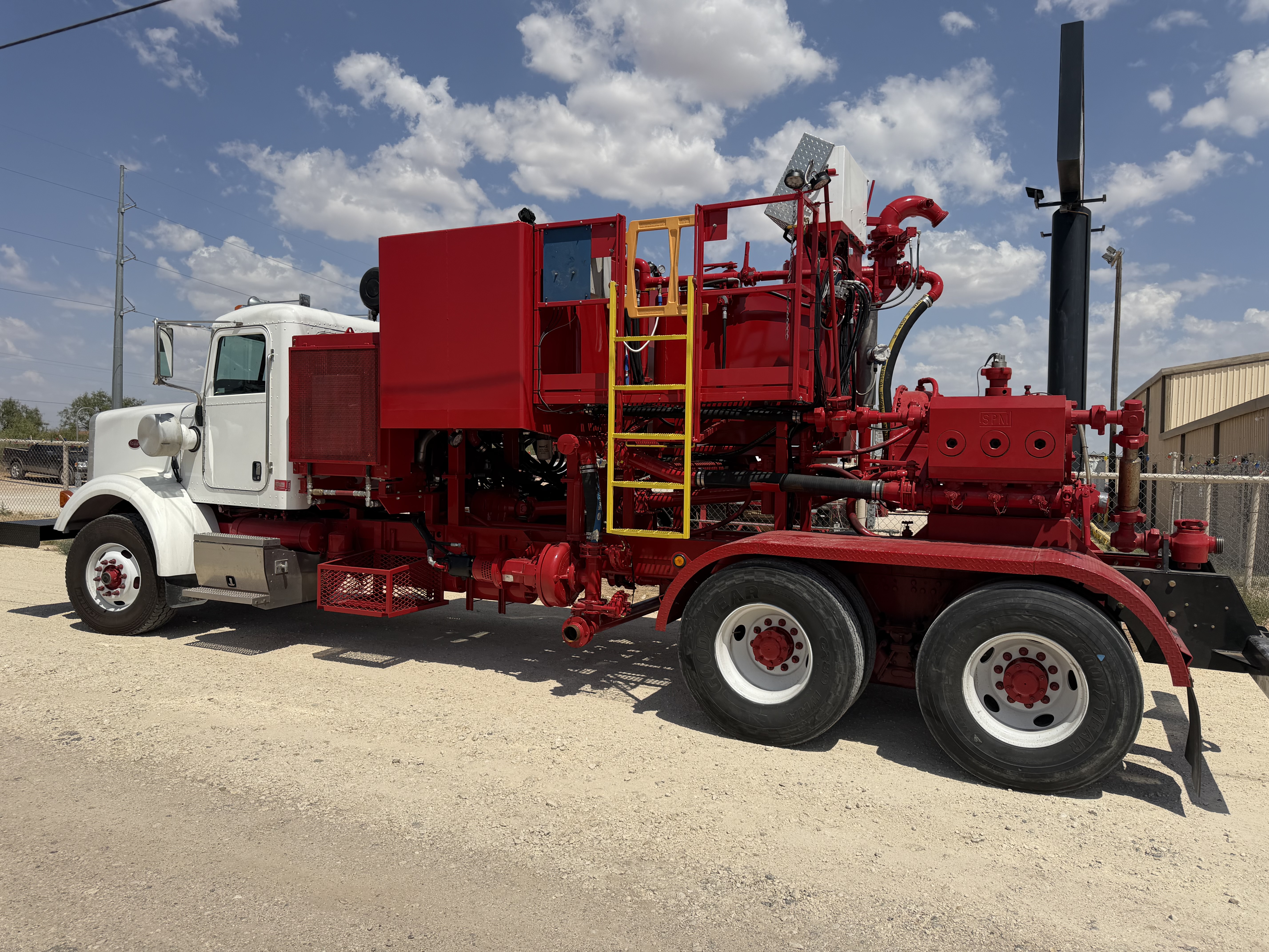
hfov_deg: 71.6
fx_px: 880
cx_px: 634
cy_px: 476
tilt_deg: +1.4
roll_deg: -1.5
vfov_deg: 56.8
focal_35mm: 24
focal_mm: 6.76
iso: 100
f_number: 1.78
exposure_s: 1/11905
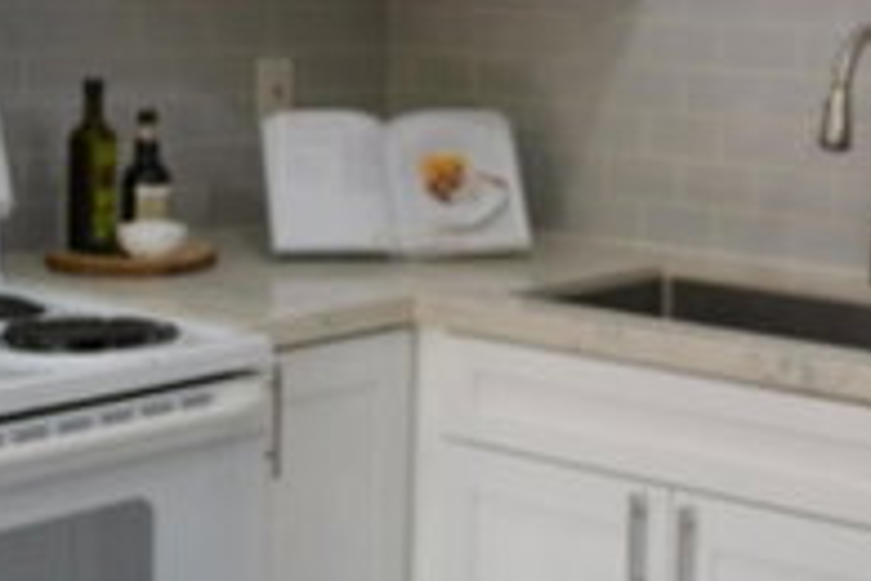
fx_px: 1960
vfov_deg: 16.6
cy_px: 58
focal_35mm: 81
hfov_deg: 24.9
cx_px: 614
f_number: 4.5
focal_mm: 22
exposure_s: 1/80
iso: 400
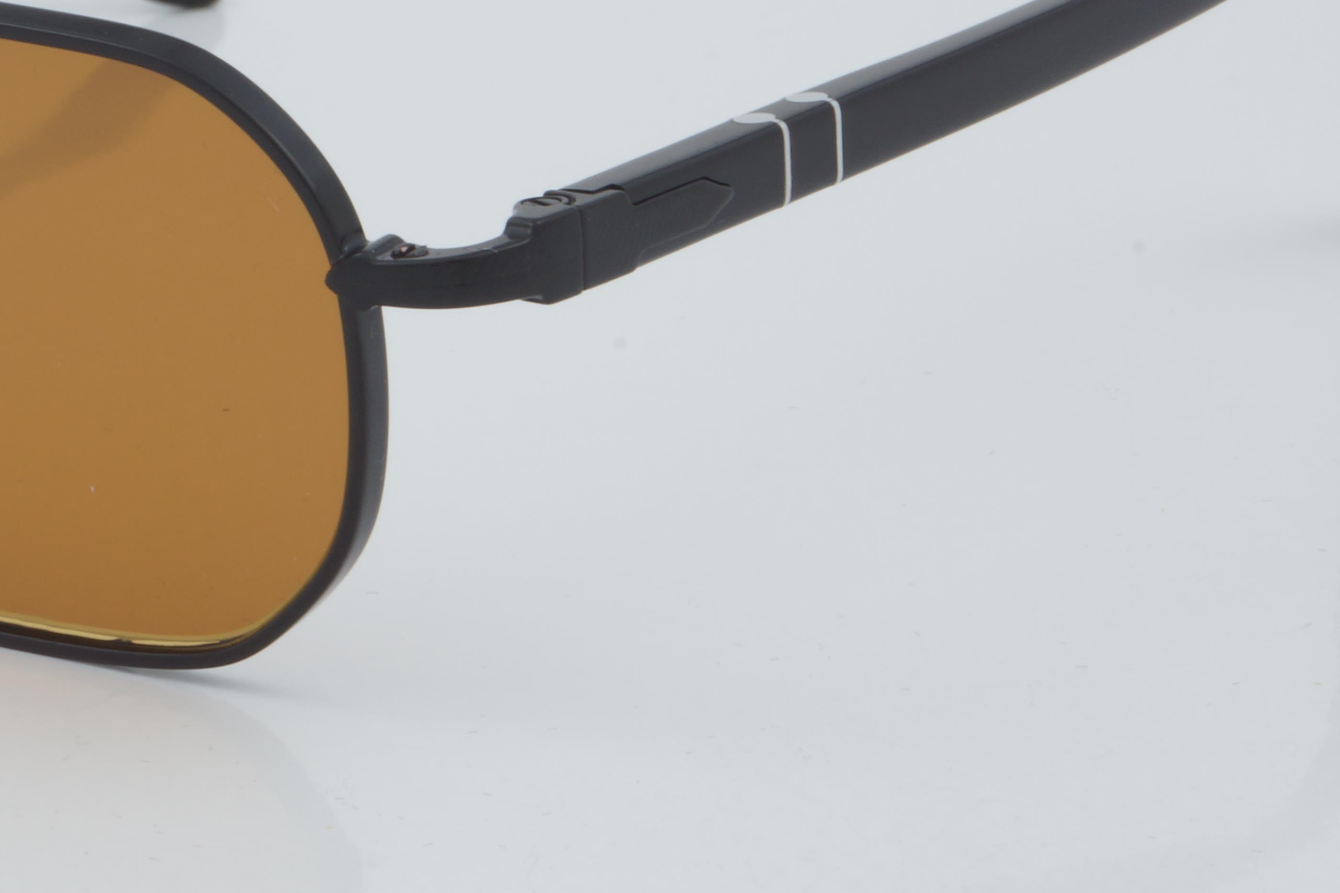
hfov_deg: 11.6
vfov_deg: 7.8
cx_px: 35
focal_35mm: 176
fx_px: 6553
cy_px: 197
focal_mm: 55
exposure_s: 1/4
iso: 100
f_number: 29
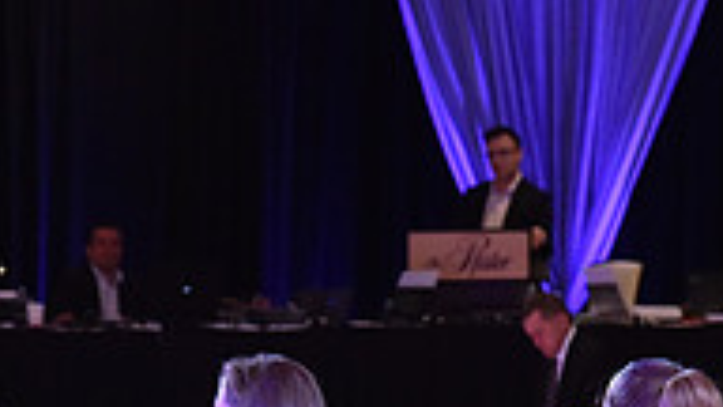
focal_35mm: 269
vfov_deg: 4.5
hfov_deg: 8.0
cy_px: 605
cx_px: 185
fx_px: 5157
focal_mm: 85
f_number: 5
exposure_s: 1/250
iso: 1600
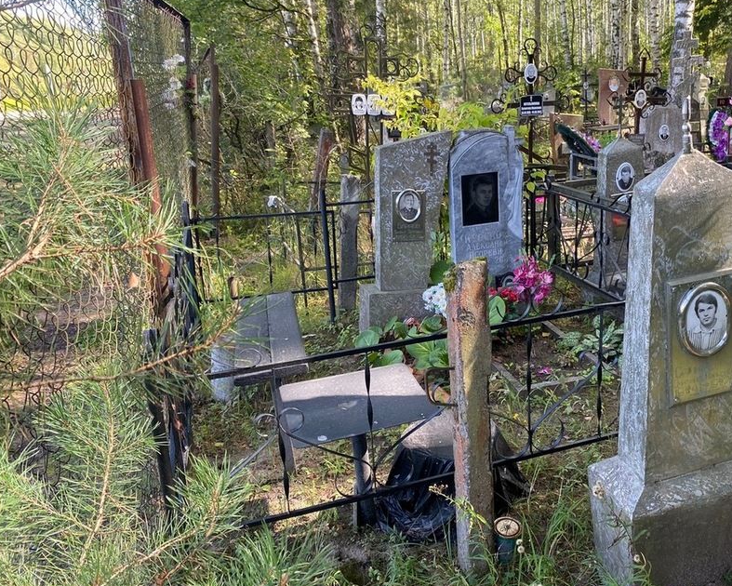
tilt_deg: -16.4
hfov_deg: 53.5
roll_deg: +1.8
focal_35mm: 33
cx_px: 469
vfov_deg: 44.6
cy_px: 286
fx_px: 715
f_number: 1.8
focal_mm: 4.25
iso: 40
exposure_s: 1/122
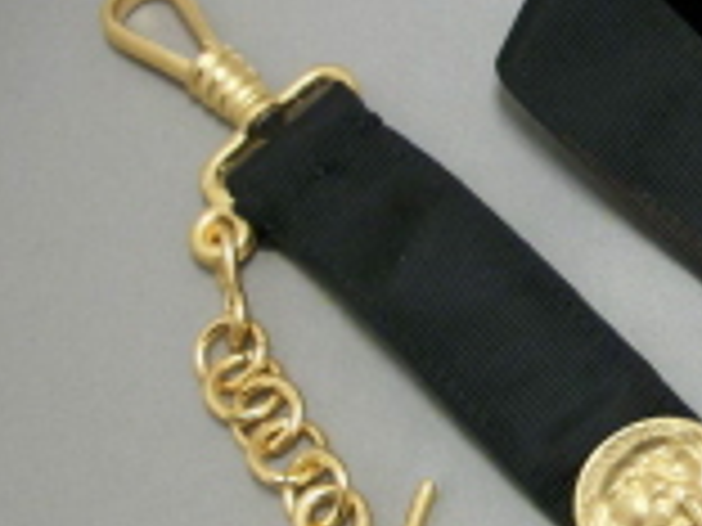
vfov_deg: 16.0
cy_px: 553
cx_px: 882
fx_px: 1825
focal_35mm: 90
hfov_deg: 20.2
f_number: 3.1
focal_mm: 6.3
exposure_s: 1/30
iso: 160
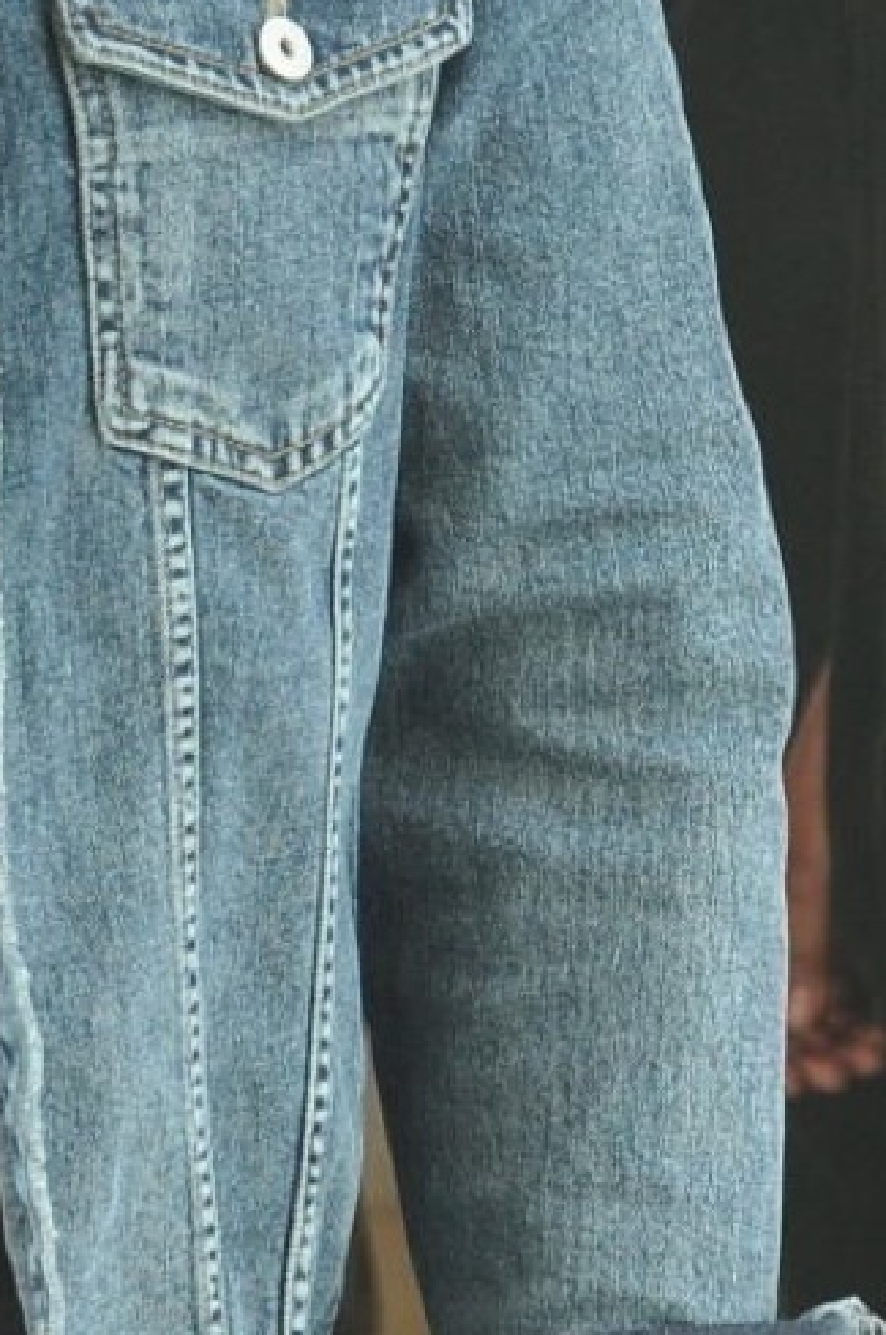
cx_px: -379
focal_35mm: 321
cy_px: 234
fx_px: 11891
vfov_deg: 6.4
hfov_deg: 4.2
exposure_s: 1/125
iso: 500
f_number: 6.3
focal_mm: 58
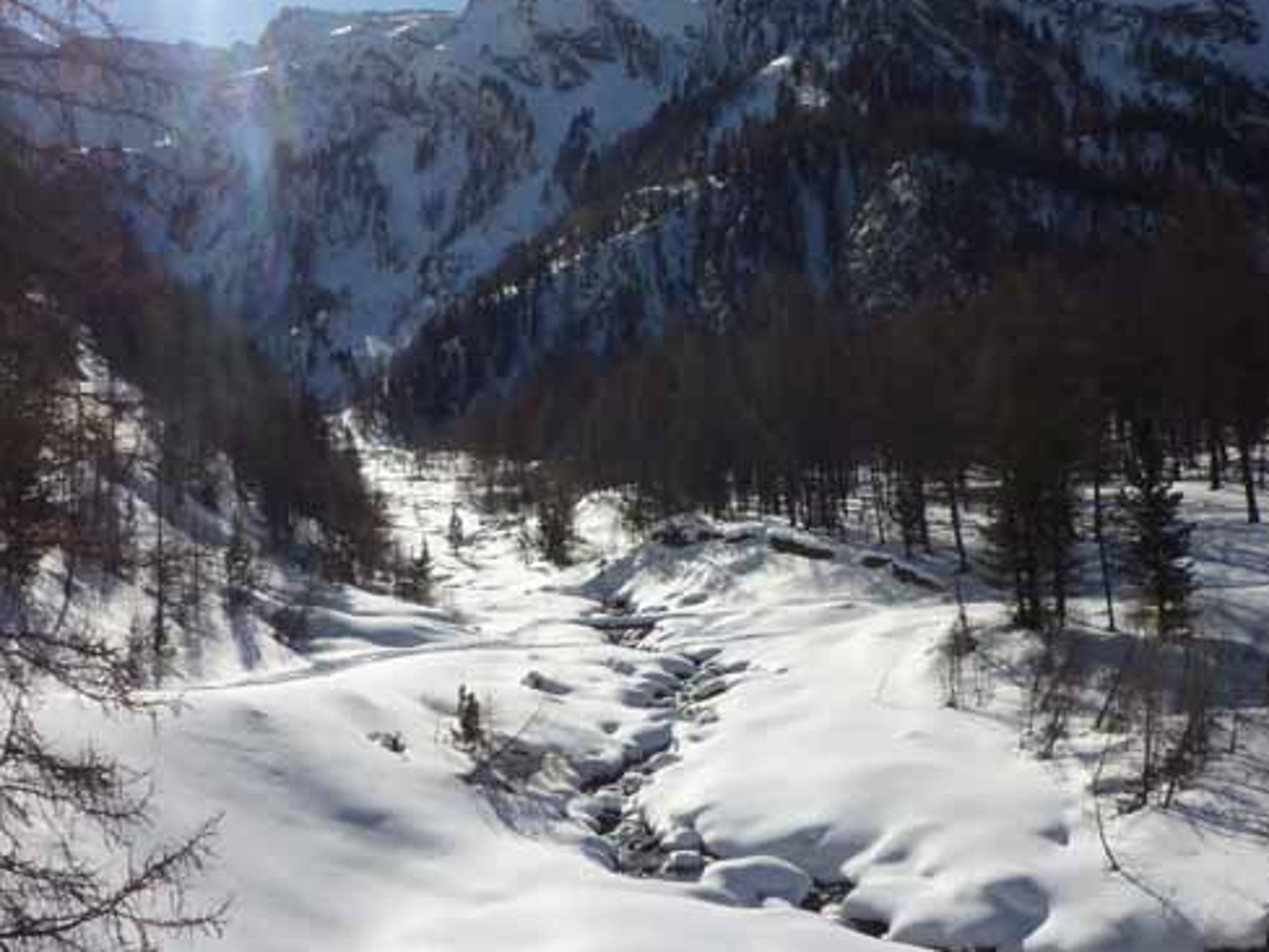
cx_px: 580
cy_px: 492
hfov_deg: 45.7
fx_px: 1503
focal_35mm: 41
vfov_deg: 35.1
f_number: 6.3
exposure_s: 1/800
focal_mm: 4.4
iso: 100
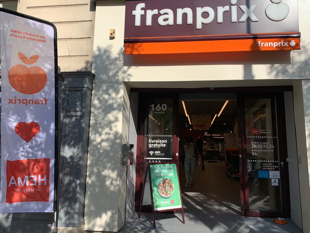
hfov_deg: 58.3
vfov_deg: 45.4
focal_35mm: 31
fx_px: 278
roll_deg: -1.2
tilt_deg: +11.1
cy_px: 103
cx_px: 165
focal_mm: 4.25
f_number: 1.8
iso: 25
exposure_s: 1/2364
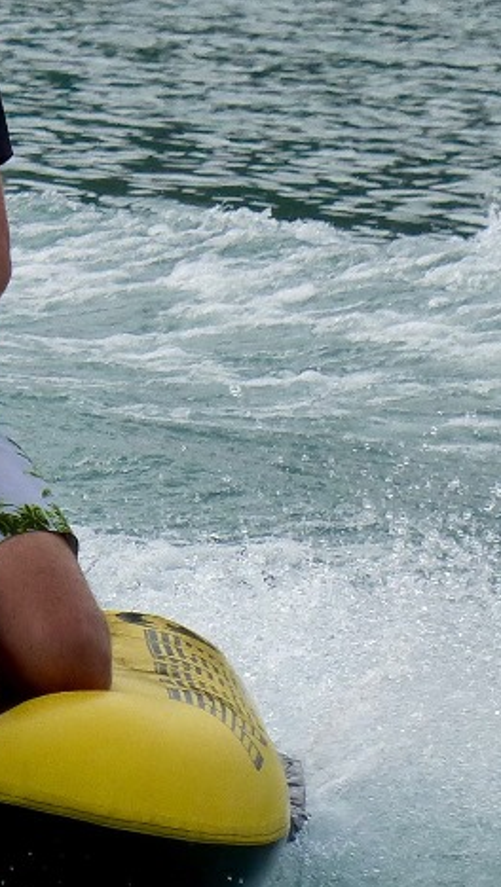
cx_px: -269
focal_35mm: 864
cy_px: 224
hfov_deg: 1.4
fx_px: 20361
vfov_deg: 2.5
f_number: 4
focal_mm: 46.5
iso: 160
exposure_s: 1/1300
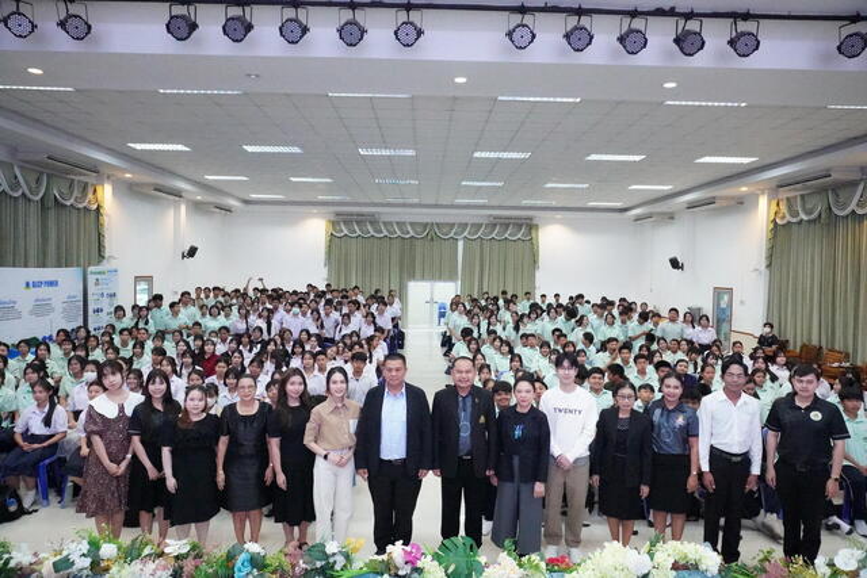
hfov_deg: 73.7
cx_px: 434
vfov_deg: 53.2
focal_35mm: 24
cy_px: 289
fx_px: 578
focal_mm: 16
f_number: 5.6
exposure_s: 1/320
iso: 16000
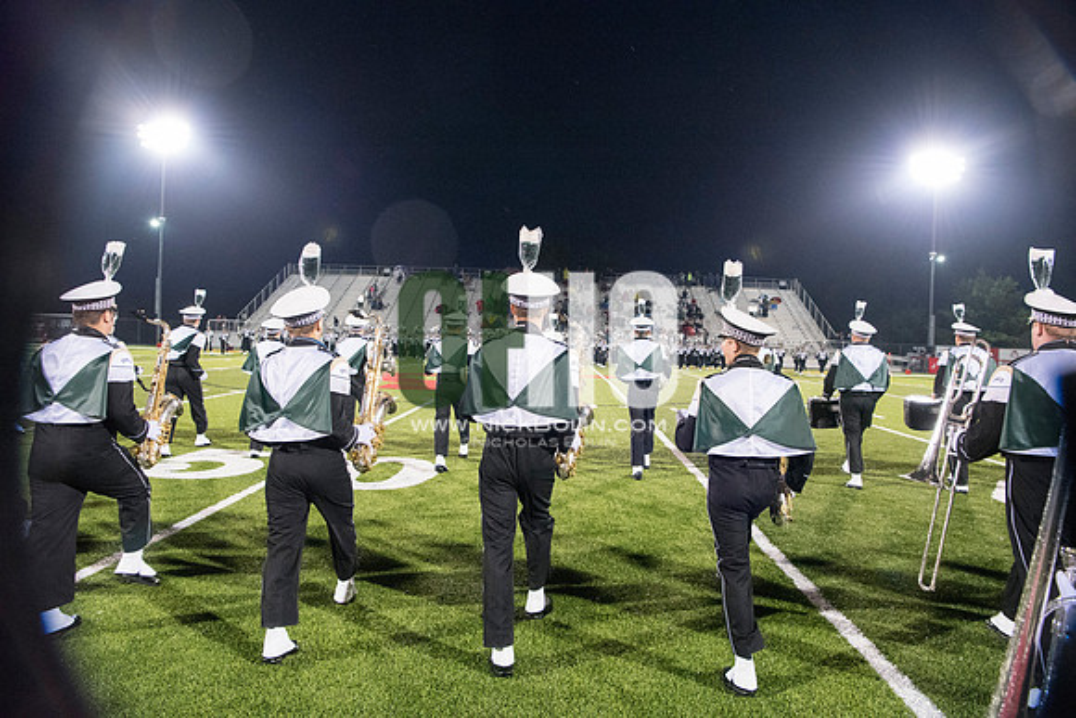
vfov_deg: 53.2
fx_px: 717
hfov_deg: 73.7
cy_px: 359
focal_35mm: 24
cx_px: 538
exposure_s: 1/200
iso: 5000
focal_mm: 24
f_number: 5.6
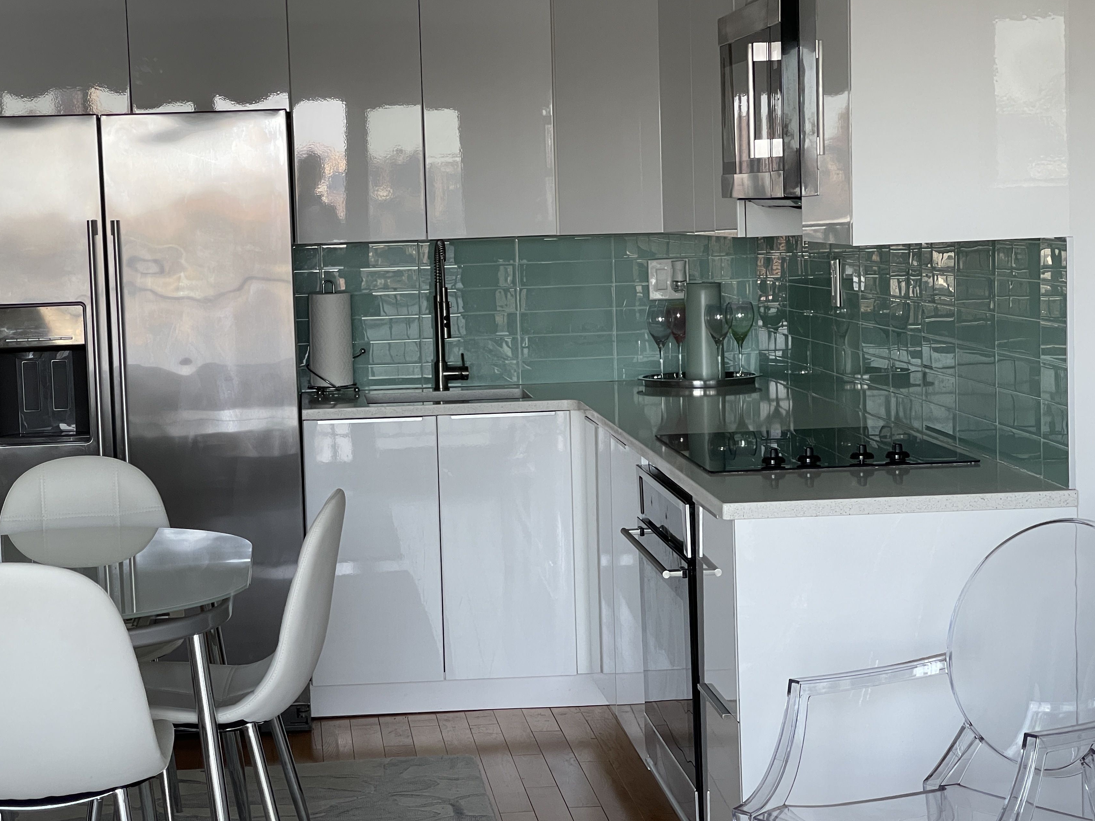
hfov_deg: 25.6
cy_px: 447
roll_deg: +2.0
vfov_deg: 19.4
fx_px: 2404
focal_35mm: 76
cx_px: 447
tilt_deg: -4.6
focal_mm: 7.5
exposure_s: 1/99
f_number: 2.2
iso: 125
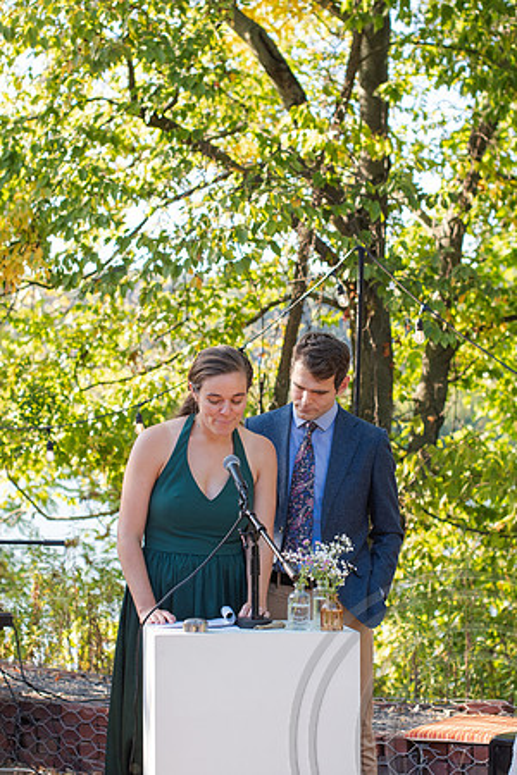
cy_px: 388
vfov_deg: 27.0
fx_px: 1614
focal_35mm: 75
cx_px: 271
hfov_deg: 18.2
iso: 500
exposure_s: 1/1250
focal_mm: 50
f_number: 3.5
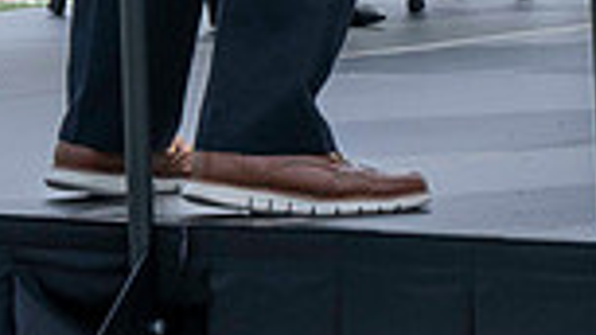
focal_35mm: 493
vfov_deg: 2.4
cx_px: 206
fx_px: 7790
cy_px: -806
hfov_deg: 4.4
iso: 200
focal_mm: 70
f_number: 13
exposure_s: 1/250
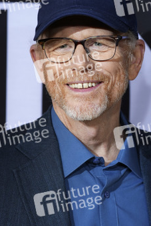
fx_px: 1449
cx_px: 87
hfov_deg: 6.0
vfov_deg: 8.9
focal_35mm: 231
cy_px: 101
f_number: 5.6
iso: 2000
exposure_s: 1/400
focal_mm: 196
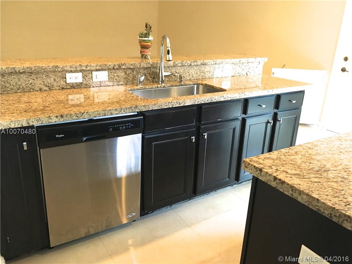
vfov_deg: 48.2
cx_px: 176
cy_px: 132
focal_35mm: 29
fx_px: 295
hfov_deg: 61.7
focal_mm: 4.15
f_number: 2.2
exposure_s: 1/30
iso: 160
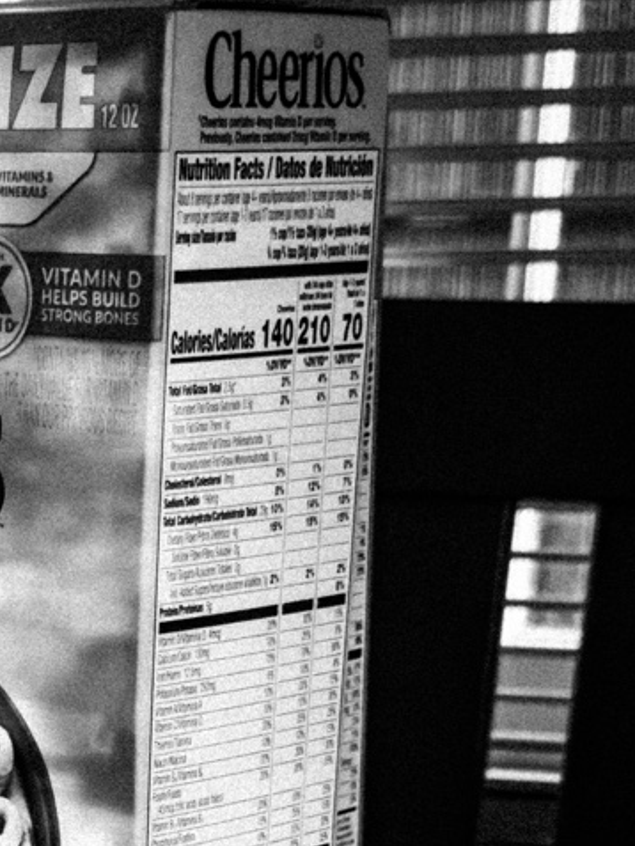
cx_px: -201
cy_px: 1112
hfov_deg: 13.0
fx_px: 2689
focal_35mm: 110
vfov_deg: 16.8
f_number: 1.8
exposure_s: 1/40
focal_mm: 6.86
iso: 800
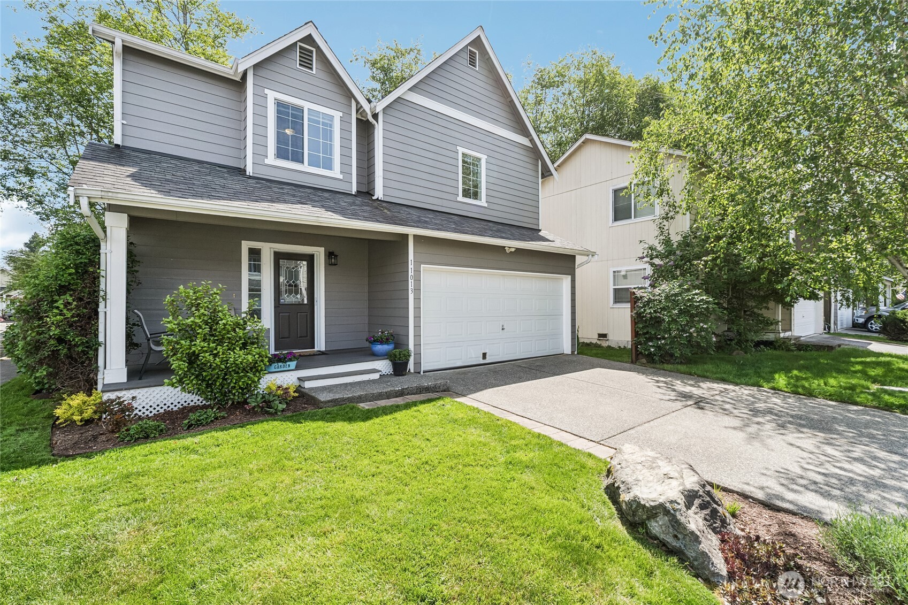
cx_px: 454
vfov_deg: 77.3
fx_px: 378
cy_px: 302
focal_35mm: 15
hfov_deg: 100.4
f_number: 9
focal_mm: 10
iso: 250
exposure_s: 1/125
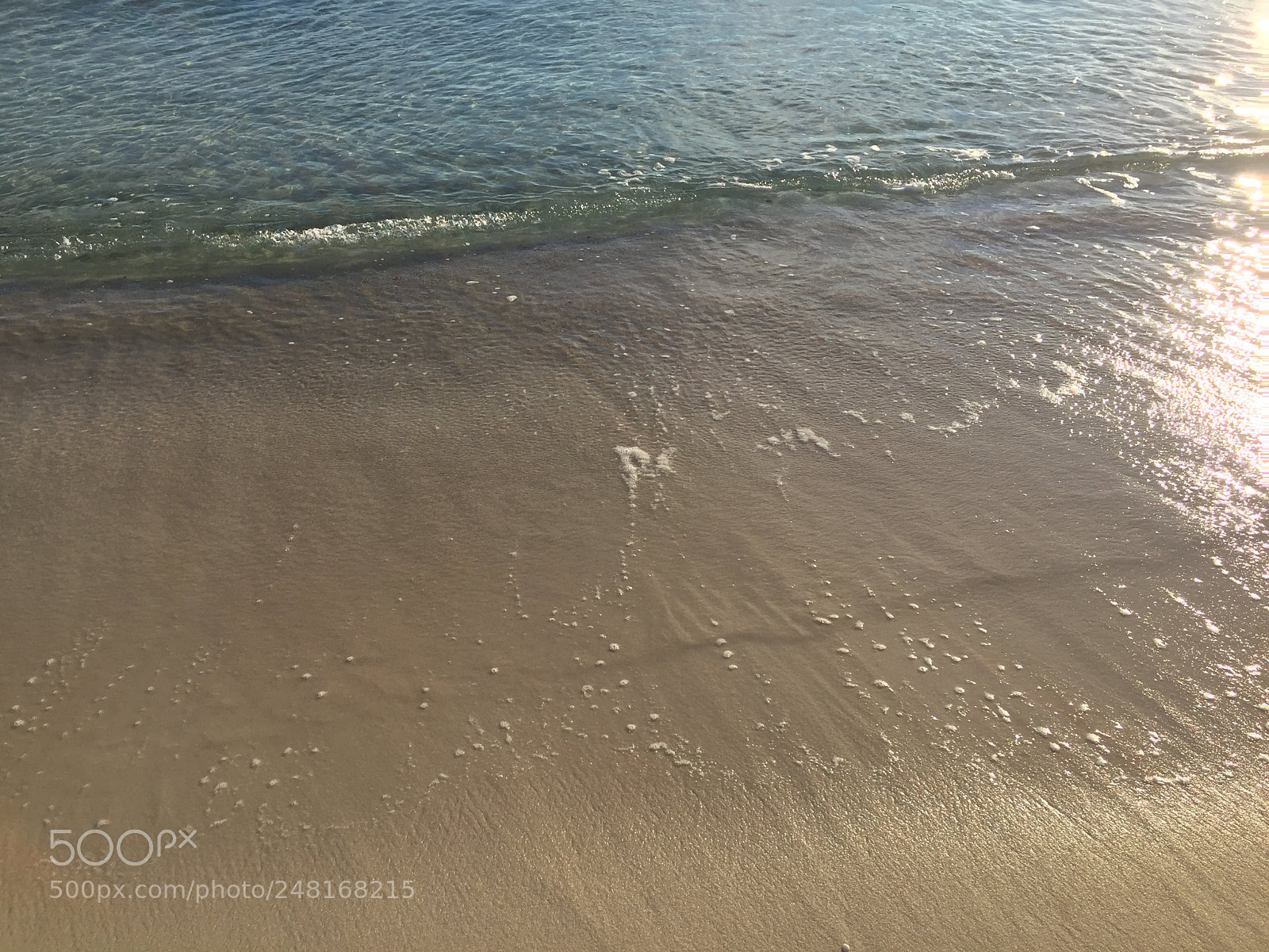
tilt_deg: -35.1
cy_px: 476
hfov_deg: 61.7
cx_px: 634
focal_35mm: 29
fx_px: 1063
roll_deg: +1.5
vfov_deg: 48.2
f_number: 2.2
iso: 32
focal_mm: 4.15
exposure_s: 1/1799
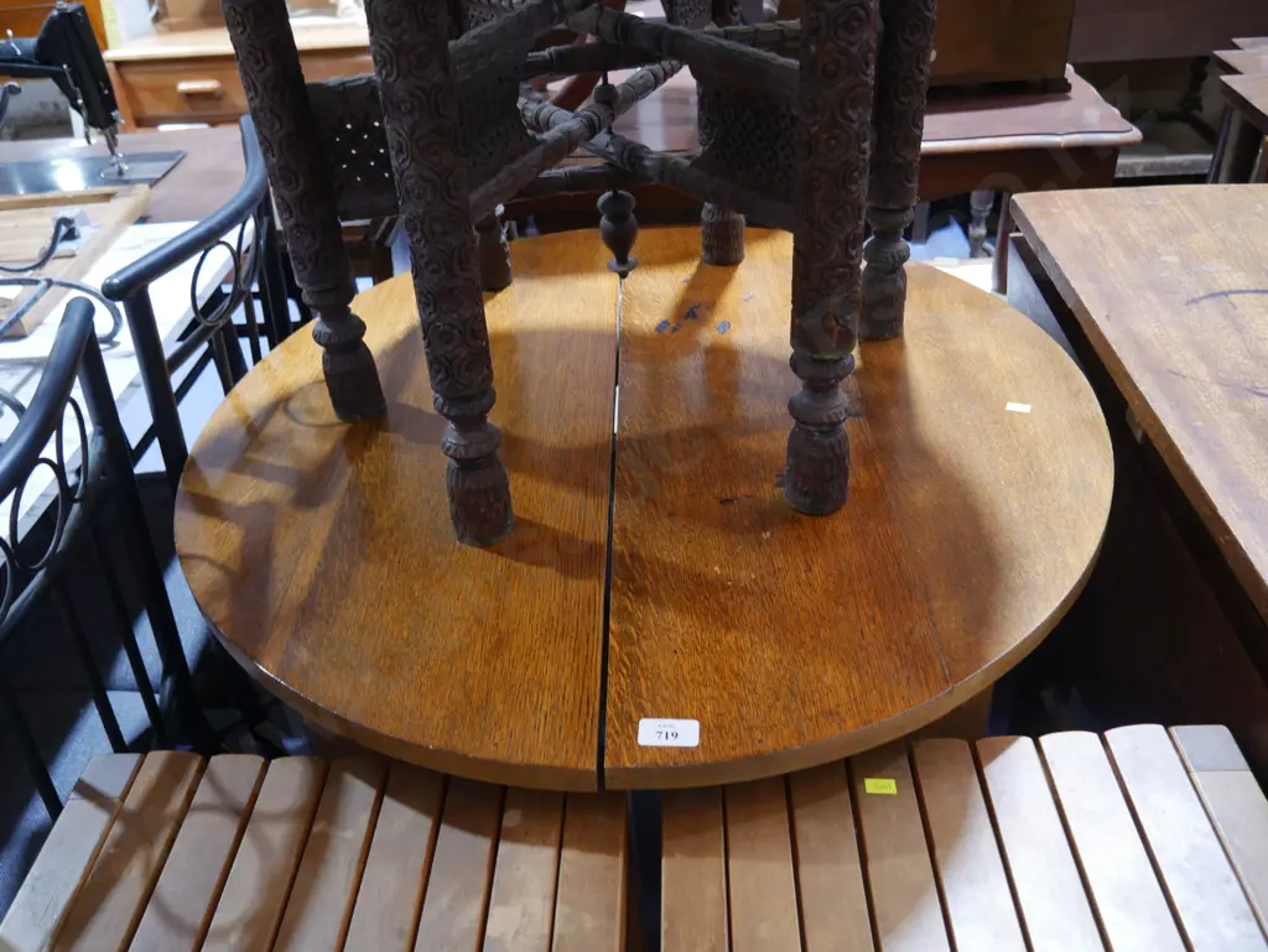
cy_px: 476
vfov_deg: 49.8
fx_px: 1026
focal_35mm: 28
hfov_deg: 63.4
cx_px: 634
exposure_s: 1/60
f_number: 3.5
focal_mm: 14
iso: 1000
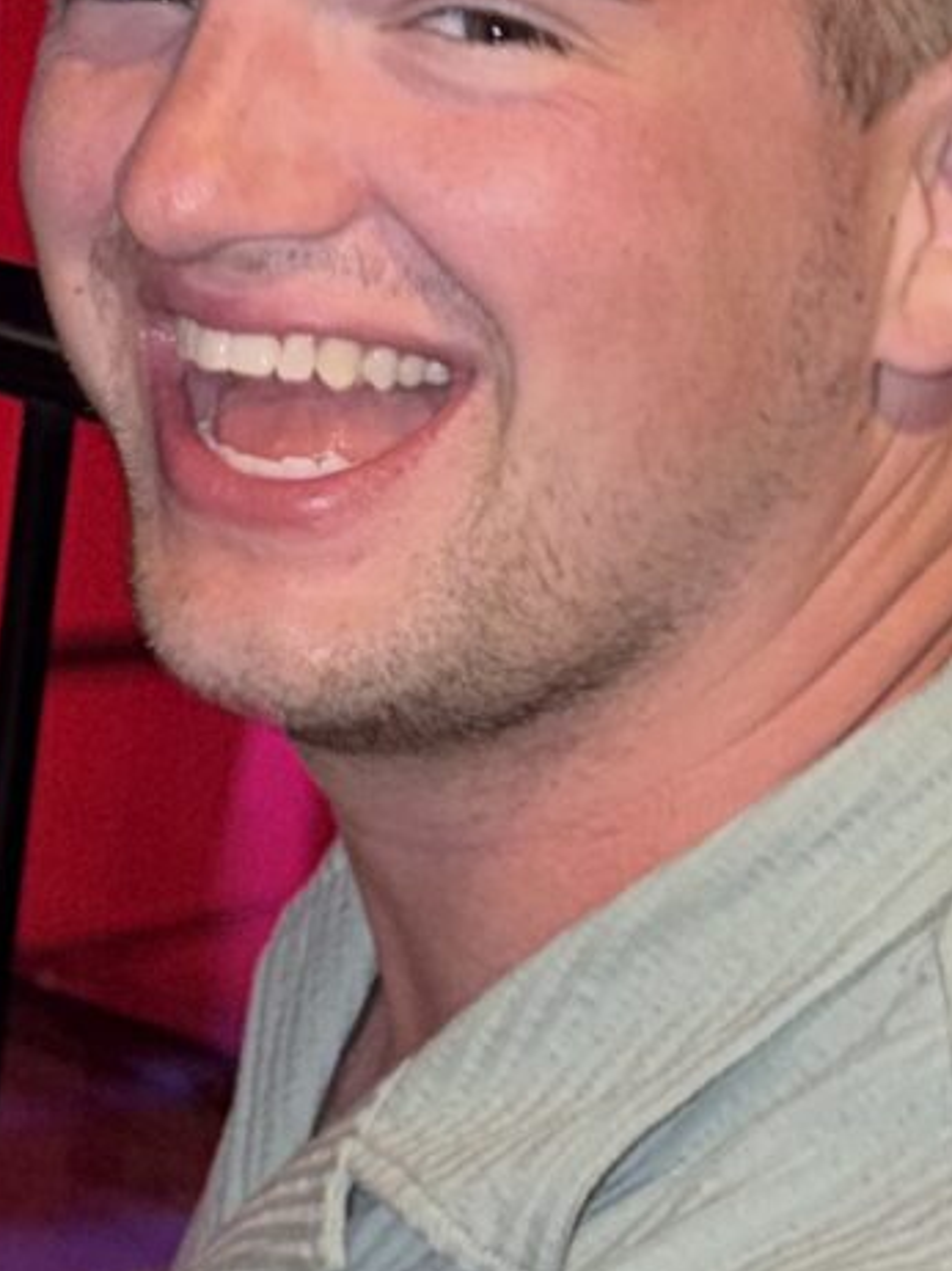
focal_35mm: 133
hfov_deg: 10.2
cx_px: -1013
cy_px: -473
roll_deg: -2.8
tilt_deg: -17.8
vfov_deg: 14.1
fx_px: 4881
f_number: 1.78
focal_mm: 6.76
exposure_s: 1/6
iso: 80
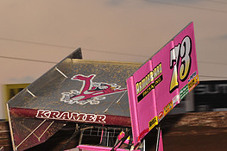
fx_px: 1279
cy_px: 142
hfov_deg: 10.1
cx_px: 74
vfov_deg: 6.7
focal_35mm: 203
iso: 800
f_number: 8
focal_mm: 92
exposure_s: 1/320
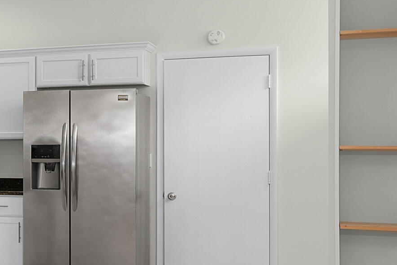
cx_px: -227
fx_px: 971
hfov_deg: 19.6
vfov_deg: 15.5
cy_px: 159
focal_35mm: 88
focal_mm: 26
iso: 320
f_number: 7.1
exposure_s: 1/160
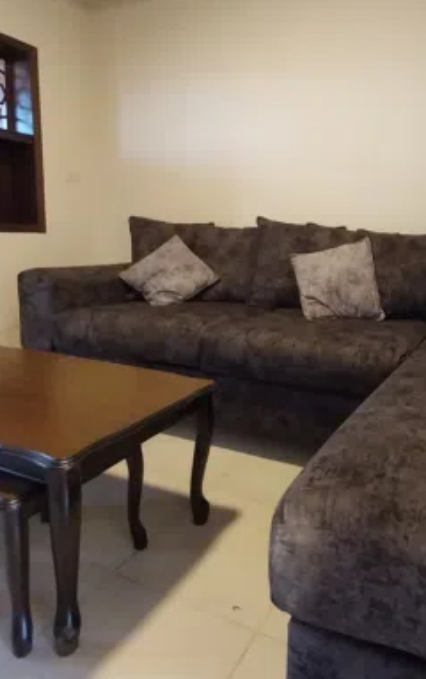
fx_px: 426
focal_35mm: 23
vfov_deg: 76.6
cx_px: 321
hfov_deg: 50.8
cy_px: 285
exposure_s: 1/33
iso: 250
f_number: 2.2
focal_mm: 1.3
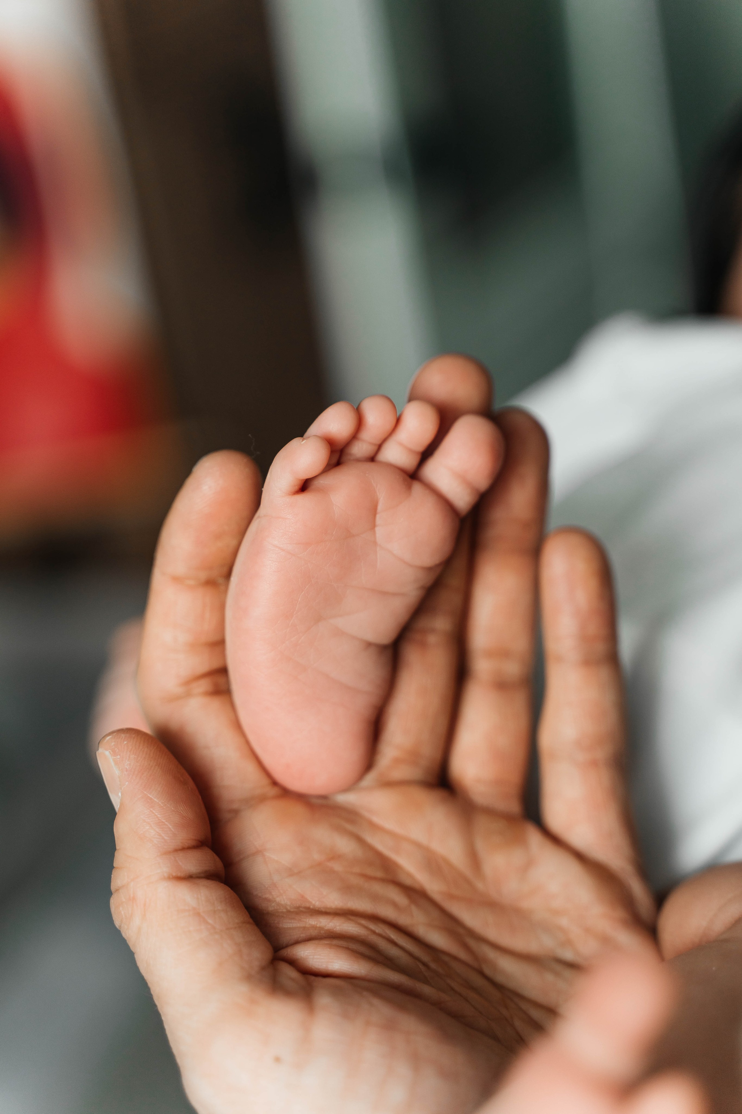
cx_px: 371
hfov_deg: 20.0
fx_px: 2102
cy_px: 557
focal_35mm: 68
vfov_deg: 29.7
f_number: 2.8
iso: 320
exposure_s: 1/125
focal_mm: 68
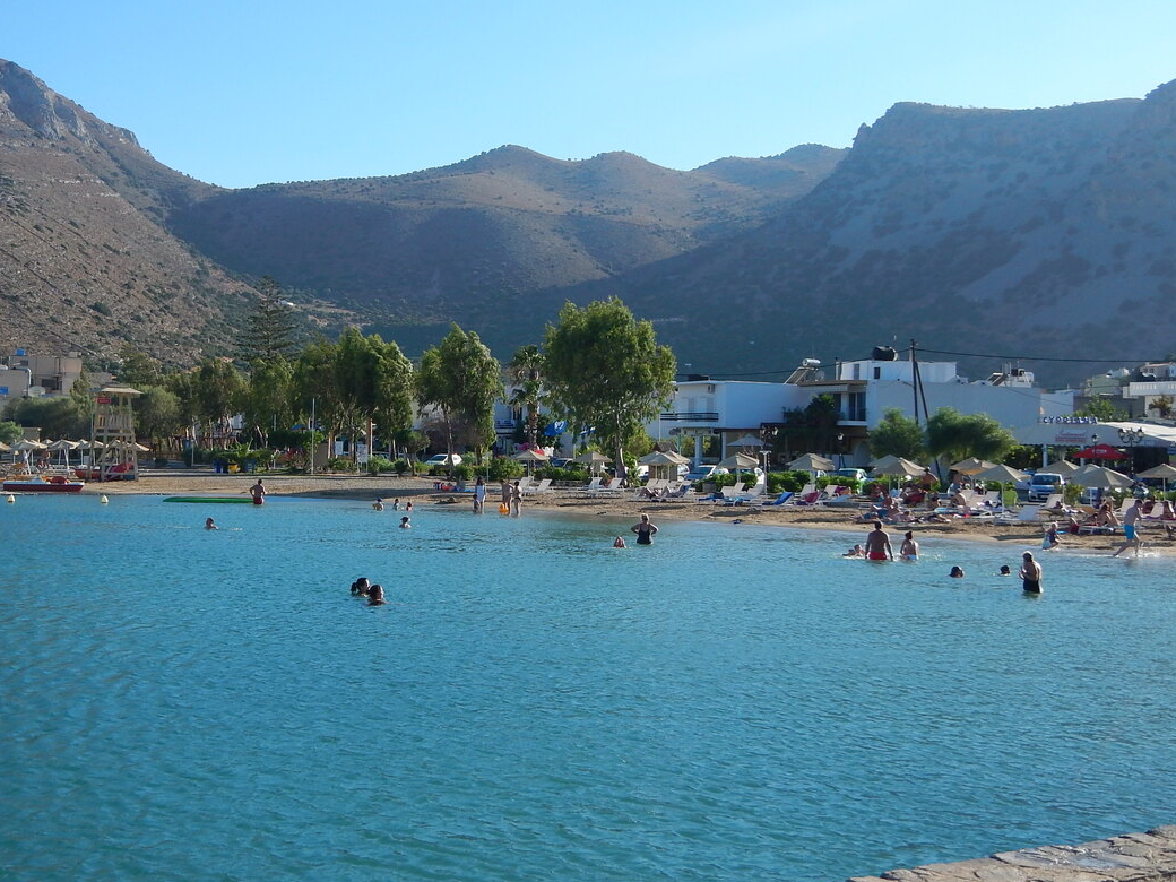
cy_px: 369
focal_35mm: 48
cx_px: 500
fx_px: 1631
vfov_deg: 30.2
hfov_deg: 39.6
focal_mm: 7
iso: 125
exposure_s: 1/800
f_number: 4
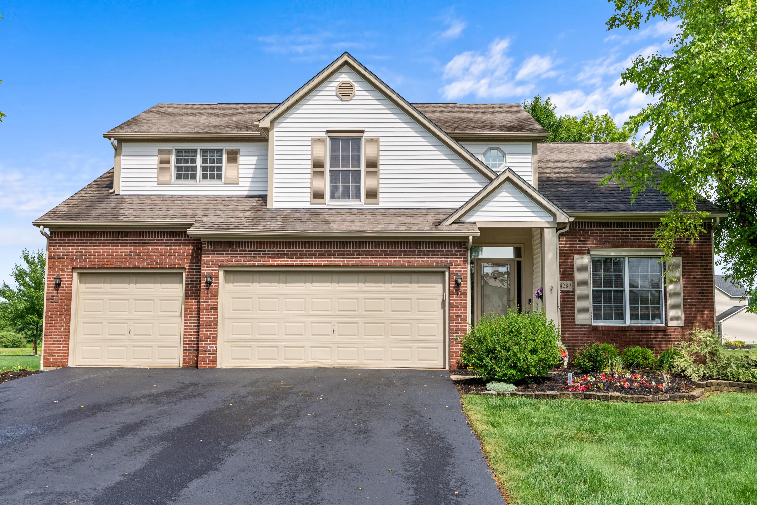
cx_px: 378
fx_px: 736
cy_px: 252
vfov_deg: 37.9
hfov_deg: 54.4
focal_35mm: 35
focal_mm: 35
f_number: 8
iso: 320
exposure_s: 1/1000
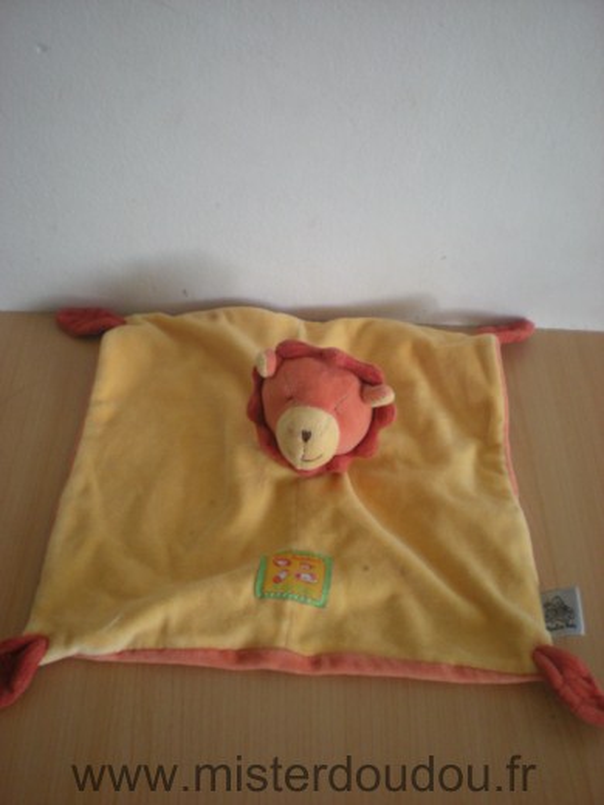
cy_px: 402
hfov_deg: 37.7
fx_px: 884
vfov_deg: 49.0
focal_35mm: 38
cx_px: 302
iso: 200
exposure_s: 1/59.2
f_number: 3.1
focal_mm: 6.3
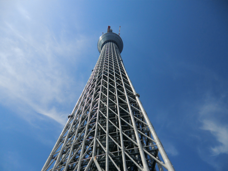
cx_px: 114
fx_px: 158
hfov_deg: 71.6
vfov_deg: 56.8
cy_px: 86
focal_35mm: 24
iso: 64
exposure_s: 1/400
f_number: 7.5
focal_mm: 4.3
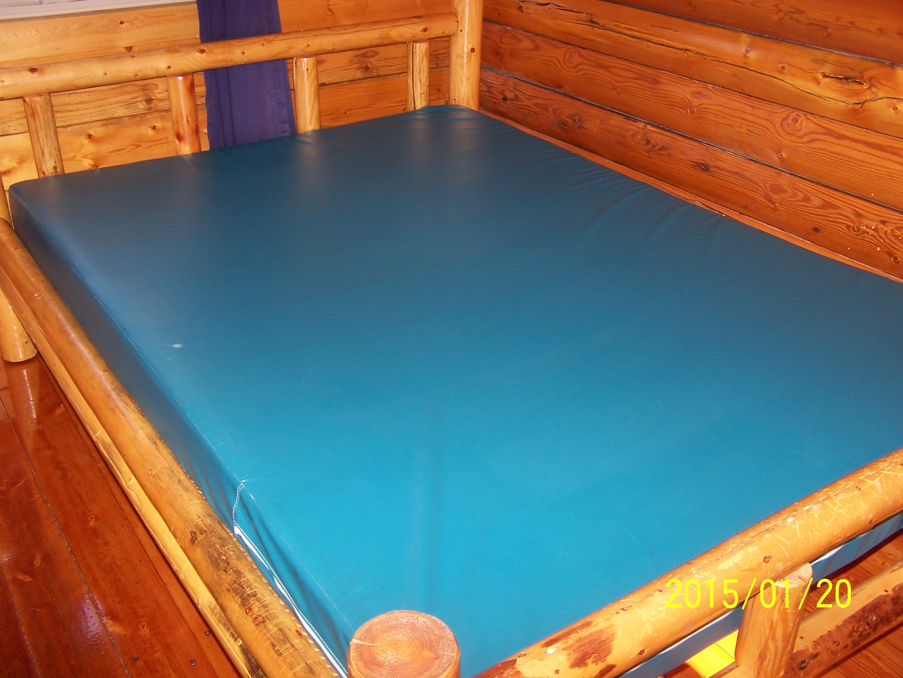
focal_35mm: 38
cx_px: 452
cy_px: 339
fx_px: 991
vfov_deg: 37.7
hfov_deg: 49.0
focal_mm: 6.3
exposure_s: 1/60
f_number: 2.8
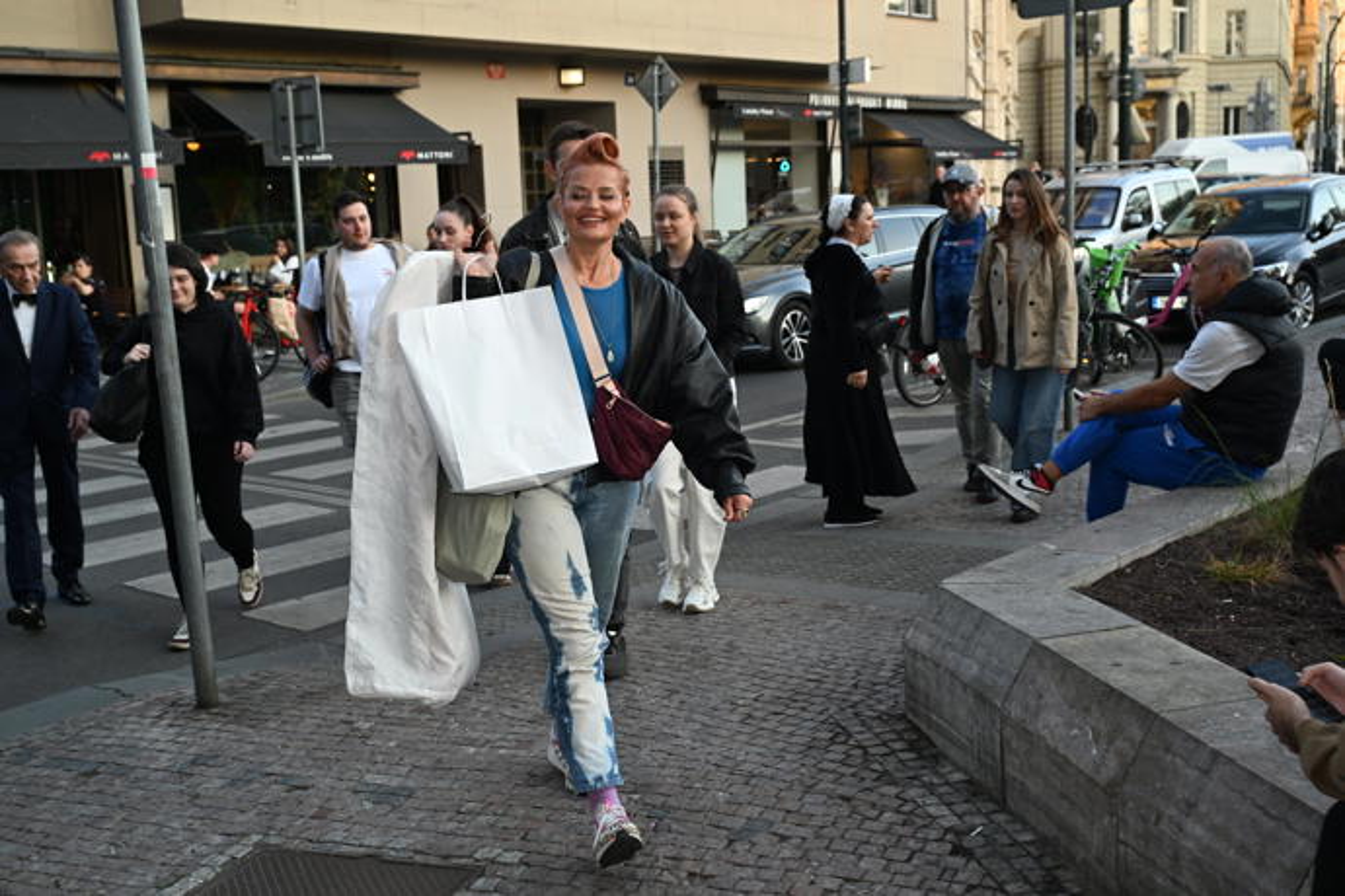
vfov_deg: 33.4
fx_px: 1494
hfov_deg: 48.5
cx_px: 672
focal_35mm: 40
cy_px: 448
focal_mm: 40
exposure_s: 1/250
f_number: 5
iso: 800
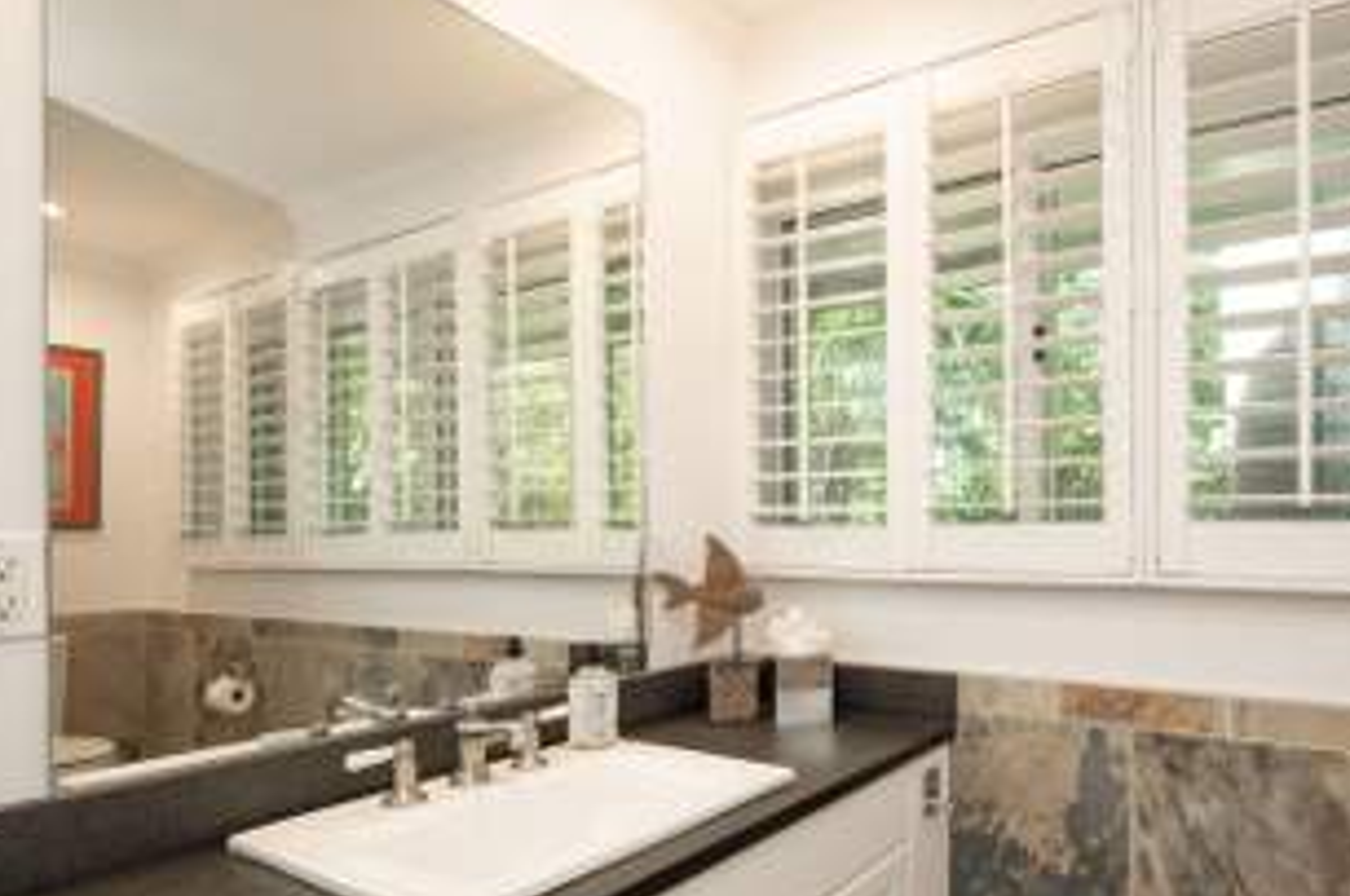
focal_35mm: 22
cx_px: 887
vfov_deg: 56.8
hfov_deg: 76.5
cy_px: 519
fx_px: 824
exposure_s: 1/80
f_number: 8
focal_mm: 14
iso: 1000
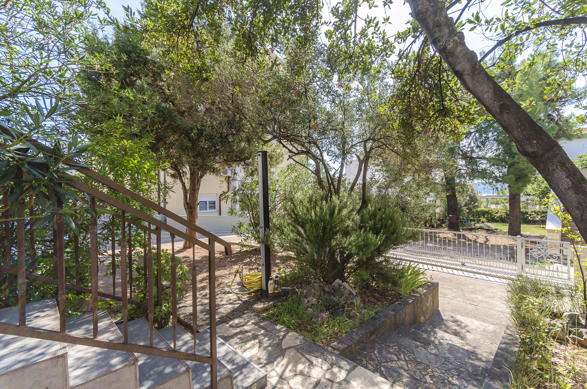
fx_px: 244
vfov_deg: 77.1
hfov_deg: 100.5
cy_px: 194
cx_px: 294
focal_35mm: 15
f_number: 6.3
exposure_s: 1/160
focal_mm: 10
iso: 100
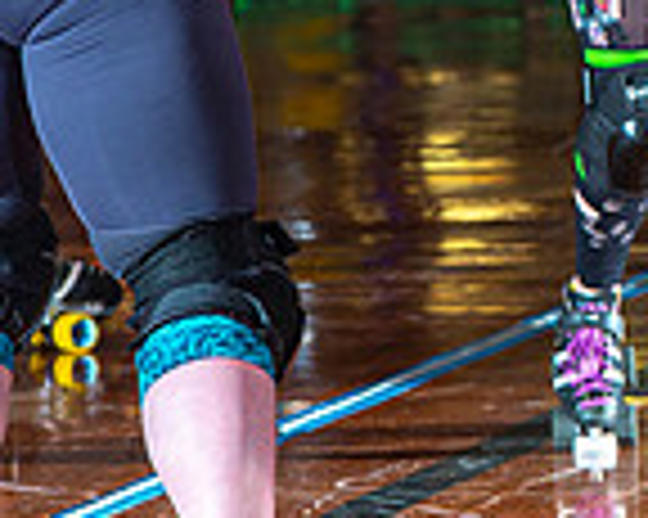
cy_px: -47
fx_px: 11614
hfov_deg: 3.2
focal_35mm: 606
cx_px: 1233
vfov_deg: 2.6
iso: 640
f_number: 7.1
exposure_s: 1/160
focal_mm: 160
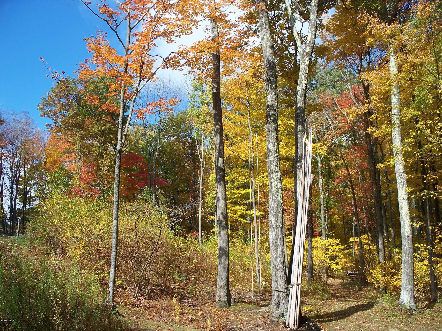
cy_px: 166
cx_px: 221
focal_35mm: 36
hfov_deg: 51.4
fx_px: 460
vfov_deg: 39.7
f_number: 2.8
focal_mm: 7.54
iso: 80
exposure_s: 1/800
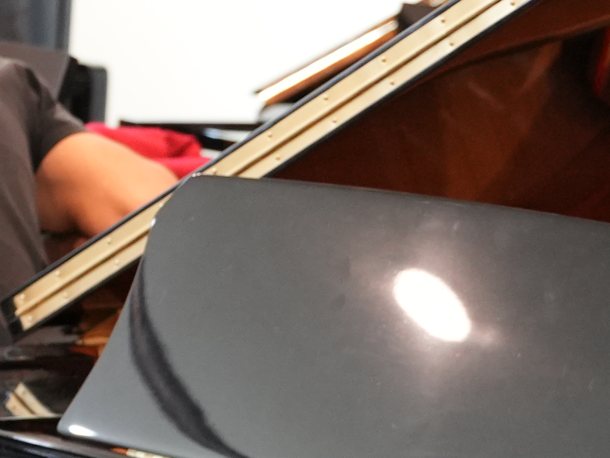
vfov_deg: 6.6
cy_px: 733
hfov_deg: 8.8
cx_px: 618
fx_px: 3919
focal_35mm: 222
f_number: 2.8
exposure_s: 1/50
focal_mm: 31
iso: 1250
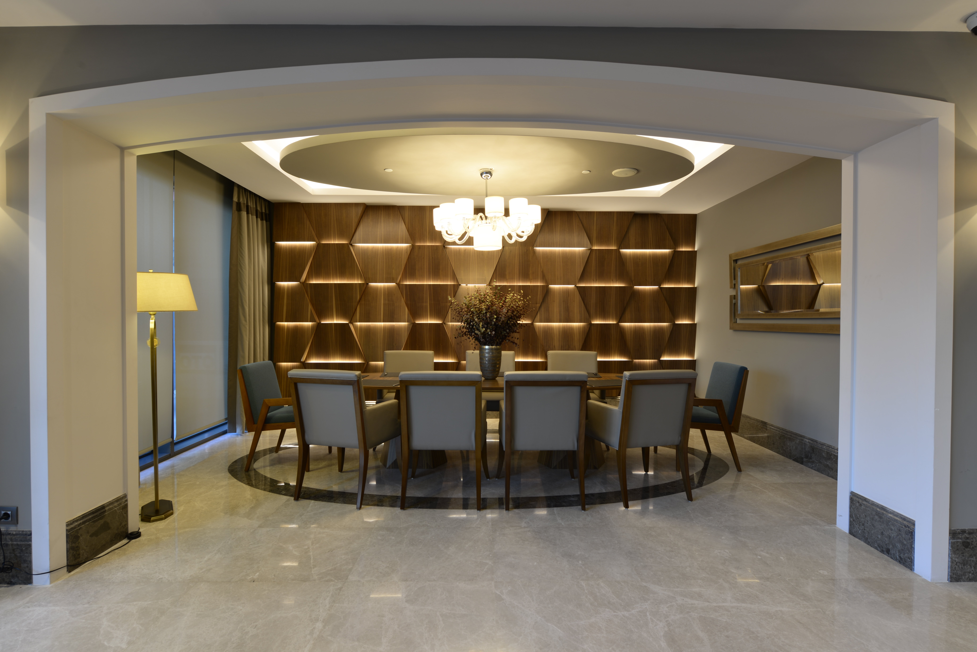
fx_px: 461
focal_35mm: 17
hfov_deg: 93.3
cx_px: 488
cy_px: 326
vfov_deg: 70.5
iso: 100
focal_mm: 17
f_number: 9
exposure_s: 1/1.3
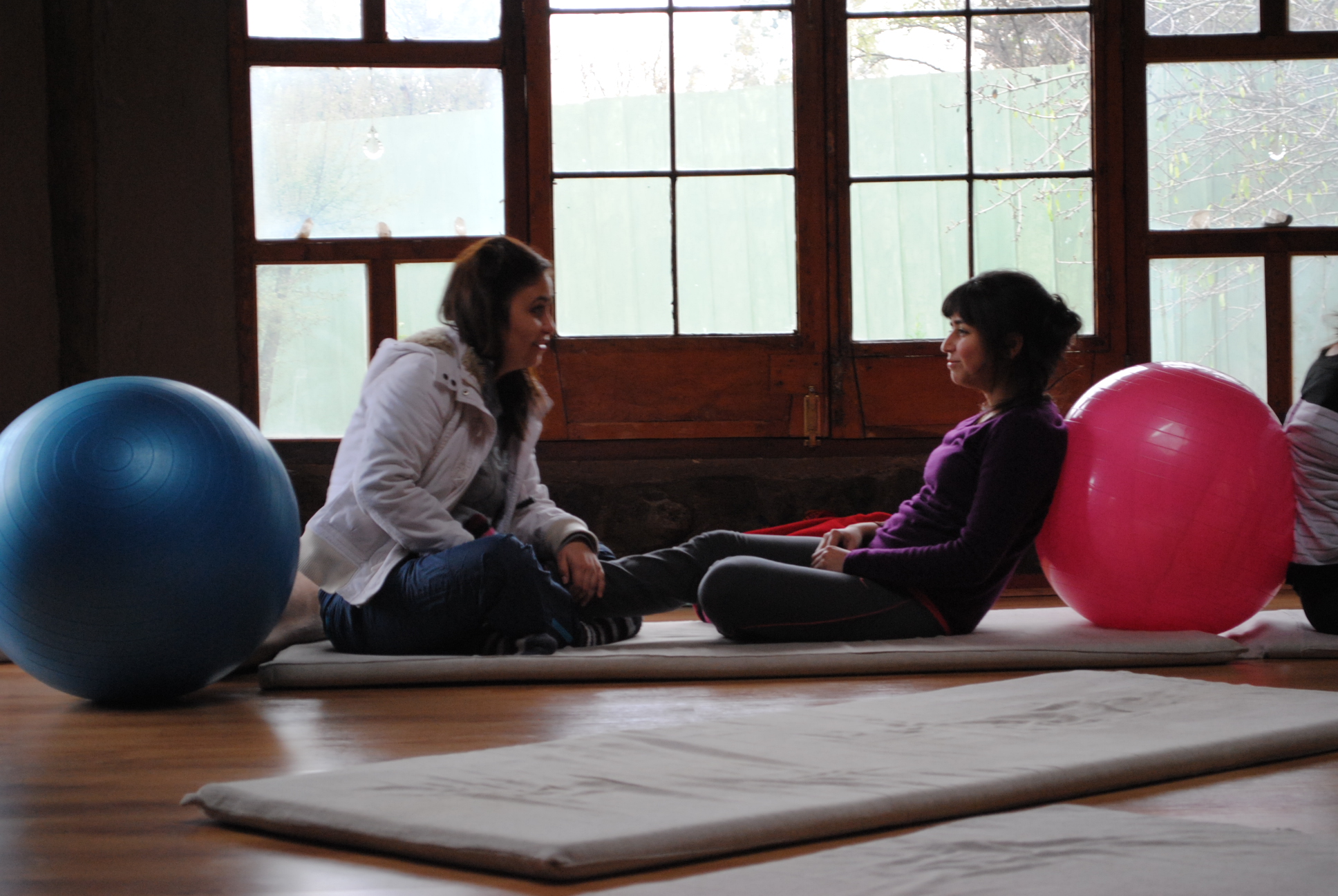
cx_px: 669
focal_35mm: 82
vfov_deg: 16.6
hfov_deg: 24.6
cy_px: 448
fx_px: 3070
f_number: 5.6
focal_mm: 55
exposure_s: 1/30
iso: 450
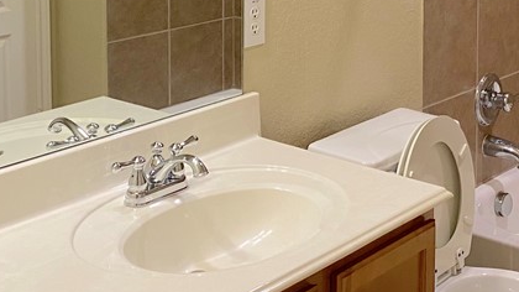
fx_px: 949
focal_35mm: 69
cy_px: -78
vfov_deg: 16.6
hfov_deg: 30.5
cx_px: 302
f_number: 1.8
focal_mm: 4.25
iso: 125
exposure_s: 1/60
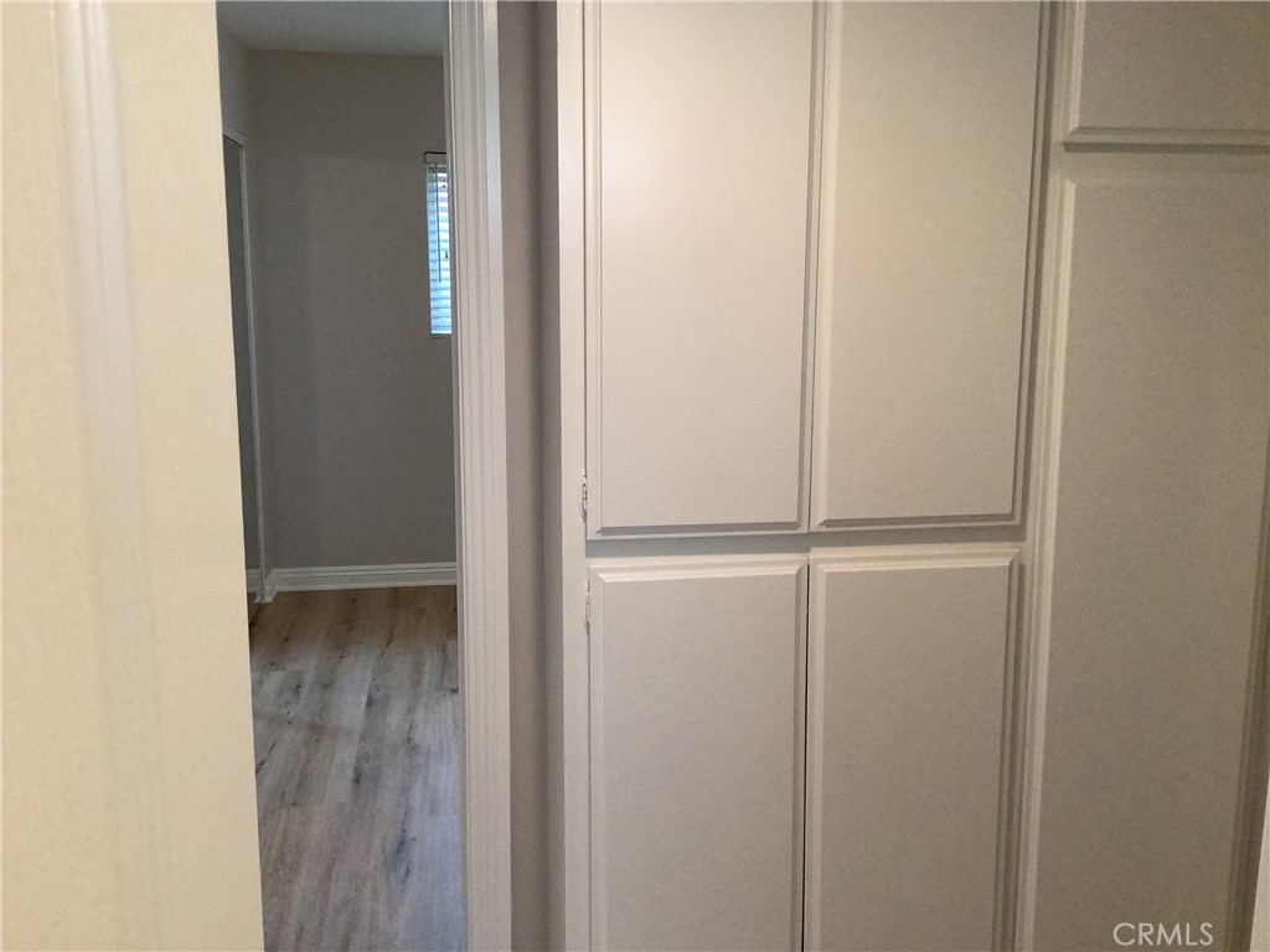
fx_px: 1137
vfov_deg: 45.4
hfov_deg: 58.4
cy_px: 476
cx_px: 635
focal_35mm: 31
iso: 160
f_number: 2.4
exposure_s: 1/60
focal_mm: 3.3
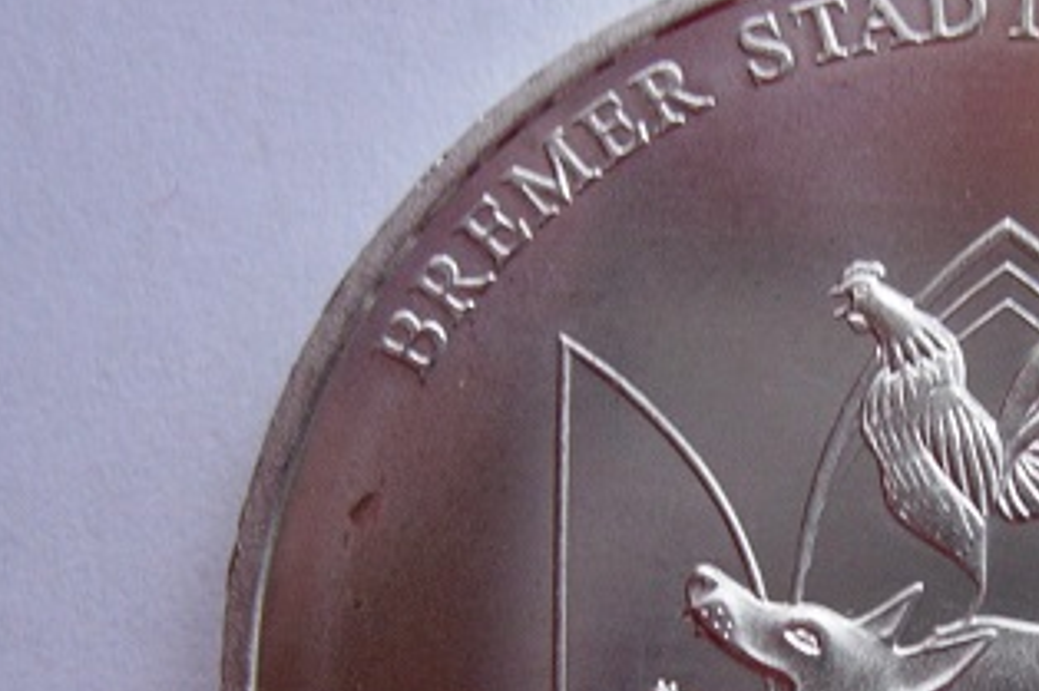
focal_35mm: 98
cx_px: 983
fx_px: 2827
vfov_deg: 13.7
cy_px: 741
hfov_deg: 20.3
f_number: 2.8
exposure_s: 1/32
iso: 91
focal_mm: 7.8
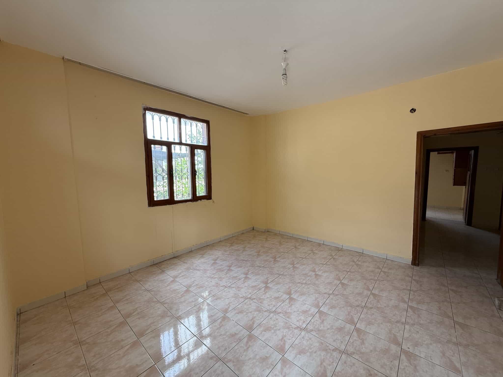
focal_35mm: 14
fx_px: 203
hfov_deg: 102.1
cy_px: 188
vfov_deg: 85.7
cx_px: 252
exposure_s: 1/99
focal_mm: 2.22
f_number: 2.2
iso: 80
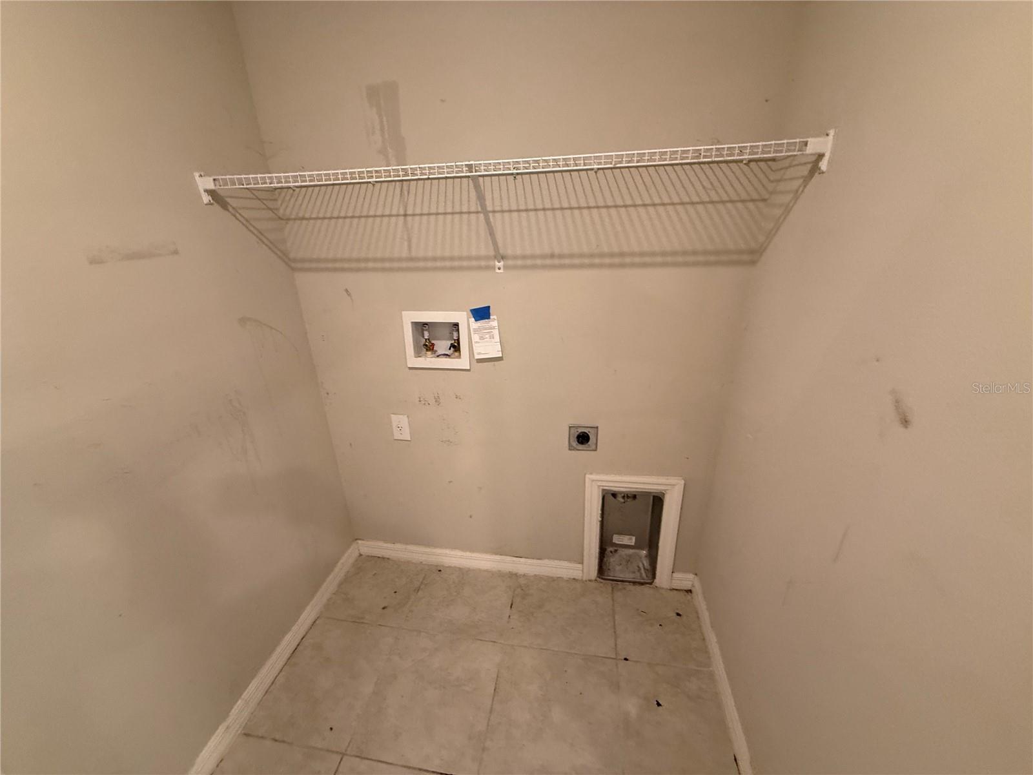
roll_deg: +1.0
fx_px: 418
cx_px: 516
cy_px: 388
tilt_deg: -17.6
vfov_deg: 85.7
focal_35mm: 14
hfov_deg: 102.1
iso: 250
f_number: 2.2
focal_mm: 2.22
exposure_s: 1/60
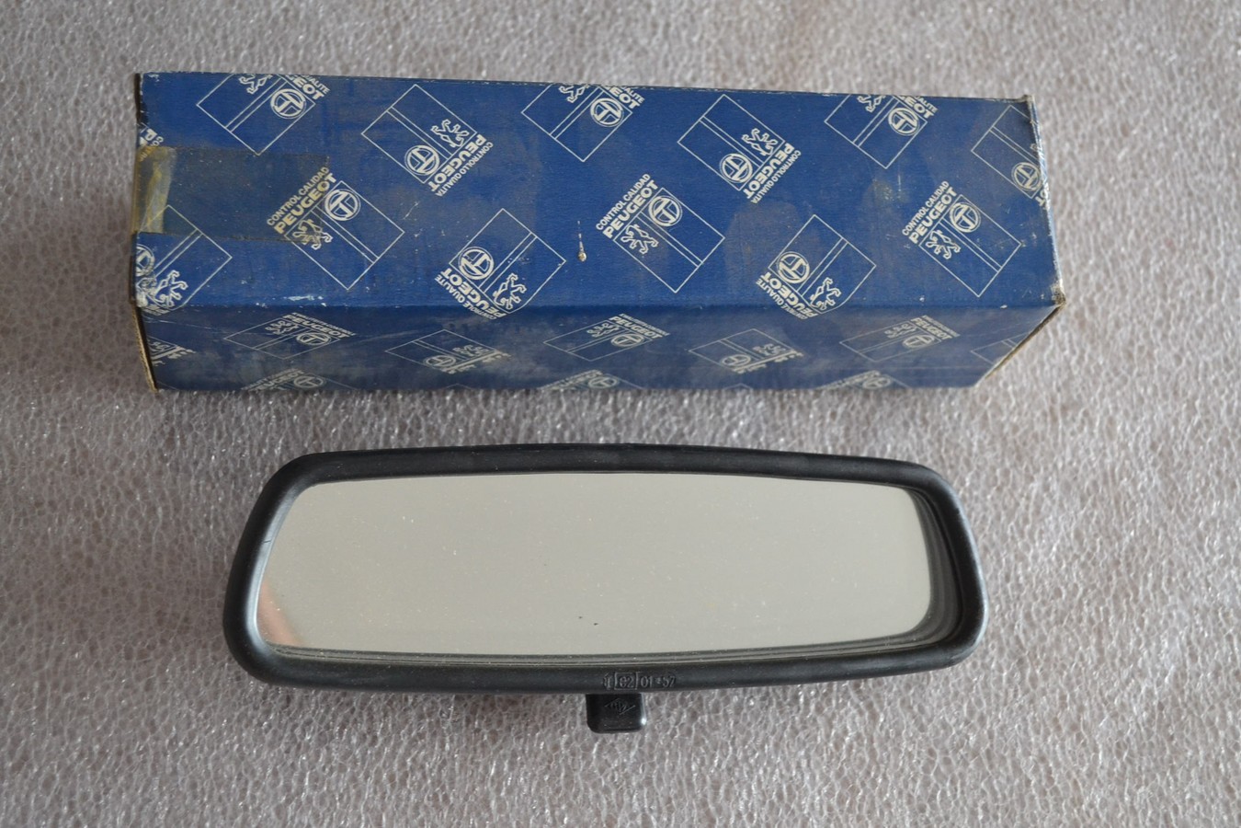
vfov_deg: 28.1
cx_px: 620
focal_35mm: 48
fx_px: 1655
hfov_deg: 41.1
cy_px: 414
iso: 1400
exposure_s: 1/60
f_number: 4.8
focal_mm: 32
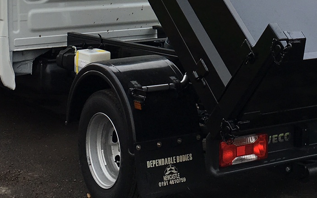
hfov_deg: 23.2
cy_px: -80
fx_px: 769
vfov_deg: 13.9
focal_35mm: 89
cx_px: 205
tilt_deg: +0.0
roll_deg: +0.5
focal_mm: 4.15
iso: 25
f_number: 2.2
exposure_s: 1/127
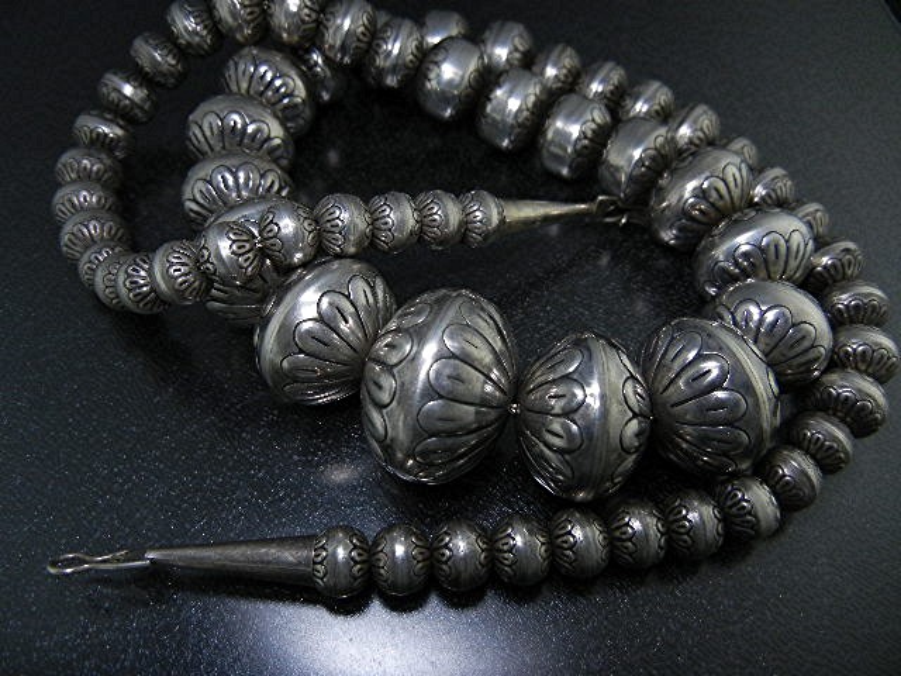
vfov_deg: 46.8
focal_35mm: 30
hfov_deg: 60.0
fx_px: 781
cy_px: 338
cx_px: 450
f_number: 7
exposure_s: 1/30
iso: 335
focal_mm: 5.4
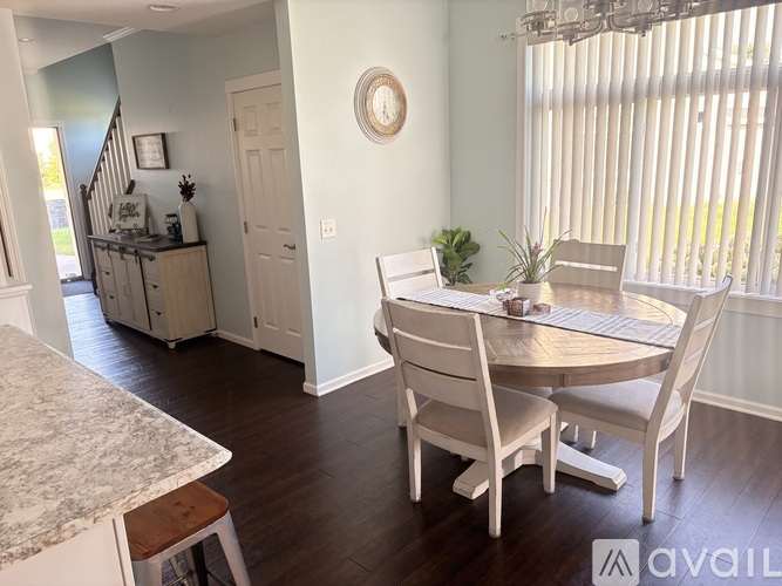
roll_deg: +2.9
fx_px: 587
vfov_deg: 53.0
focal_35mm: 26
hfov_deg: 67.3
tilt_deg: -14.2
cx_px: 391
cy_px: 293
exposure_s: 1/60
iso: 160
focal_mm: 5.96
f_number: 1.6
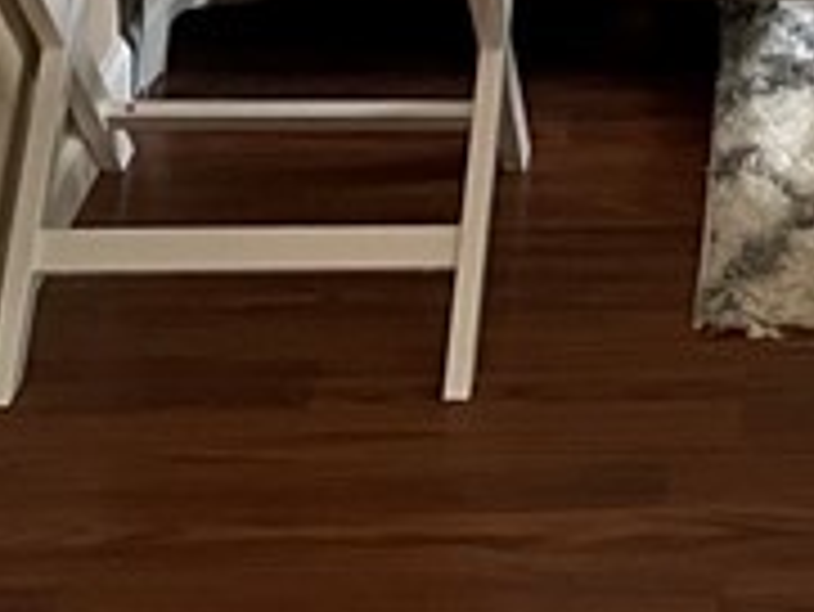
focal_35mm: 147
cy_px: -504
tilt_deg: -13.6
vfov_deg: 9.6
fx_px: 3459
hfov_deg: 12.1
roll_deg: -5.7
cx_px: 1538
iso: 500
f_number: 1.6
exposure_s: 1/40
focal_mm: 4.2
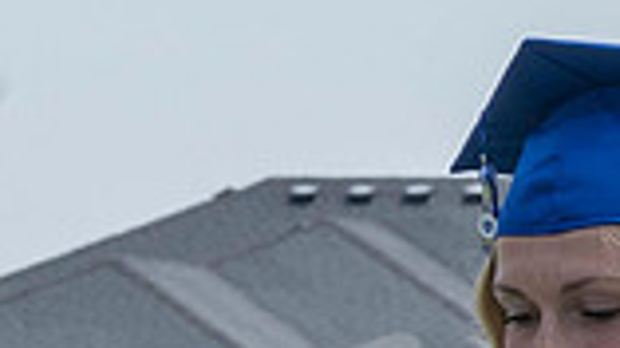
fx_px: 11088
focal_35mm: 675
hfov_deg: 3.2
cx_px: 110
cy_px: 421
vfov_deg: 1.8
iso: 200
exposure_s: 1/250
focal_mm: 84
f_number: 14
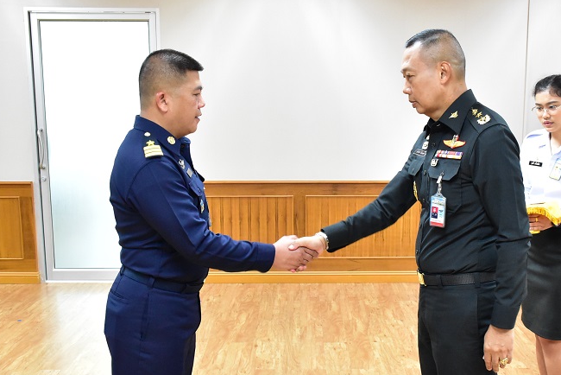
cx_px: 333
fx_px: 743
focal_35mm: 48
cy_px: 214
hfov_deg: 41.2
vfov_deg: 28.2
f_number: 5.6
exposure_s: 1/50
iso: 4000
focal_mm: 23
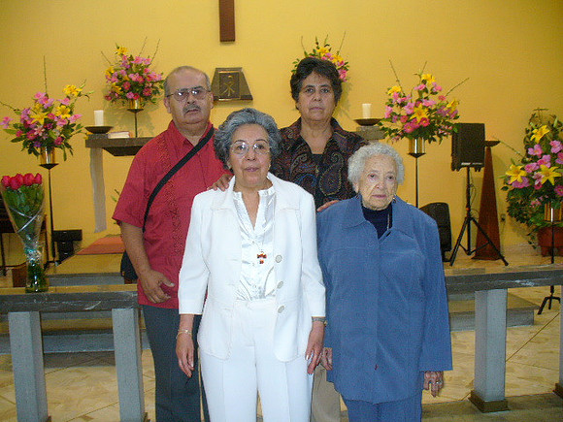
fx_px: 602
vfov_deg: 38.7
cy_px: 211
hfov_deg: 50.1
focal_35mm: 37
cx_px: 282
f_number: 2.8
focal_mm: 6.1
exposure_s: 1/8
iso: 100
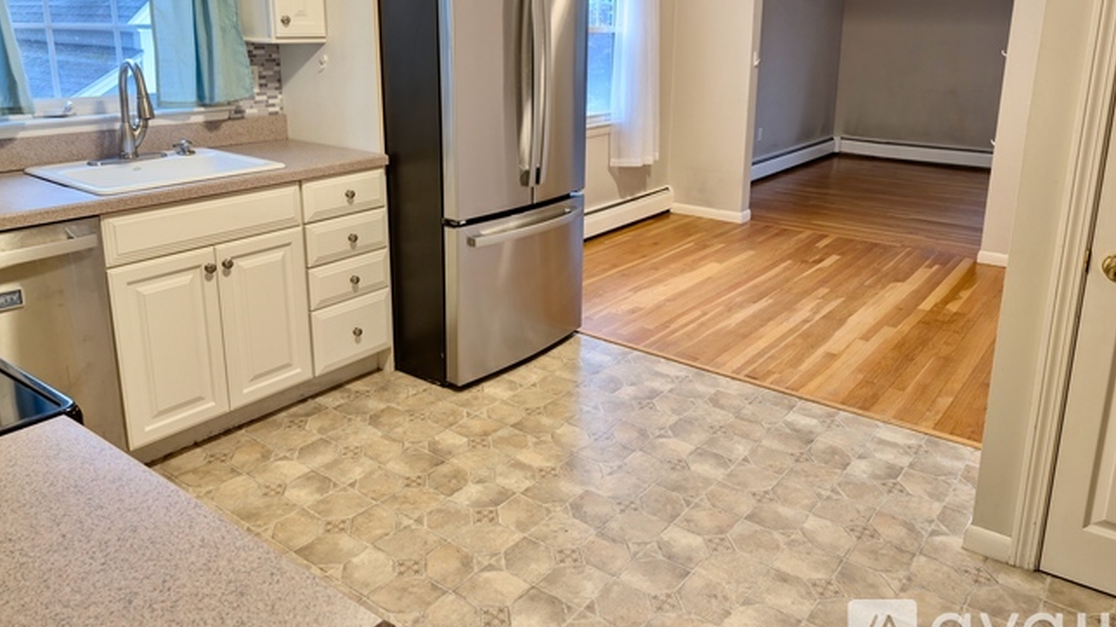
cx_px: 553
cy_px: 236
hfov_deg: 69.9
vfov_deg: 42.6
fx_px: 799
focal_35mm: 27
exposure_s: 1/40
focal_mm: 6.9
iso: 178
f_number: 1.68
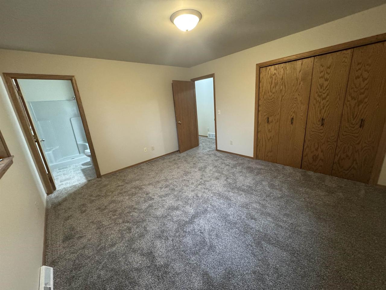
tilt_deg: -15.4
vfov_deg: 85.7
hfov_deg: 102.1
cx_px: 193
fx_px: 156
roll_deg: +4.8
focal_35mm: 14
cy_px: 145
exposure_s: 1/60
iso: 800
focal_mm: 2.22
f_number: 2.2
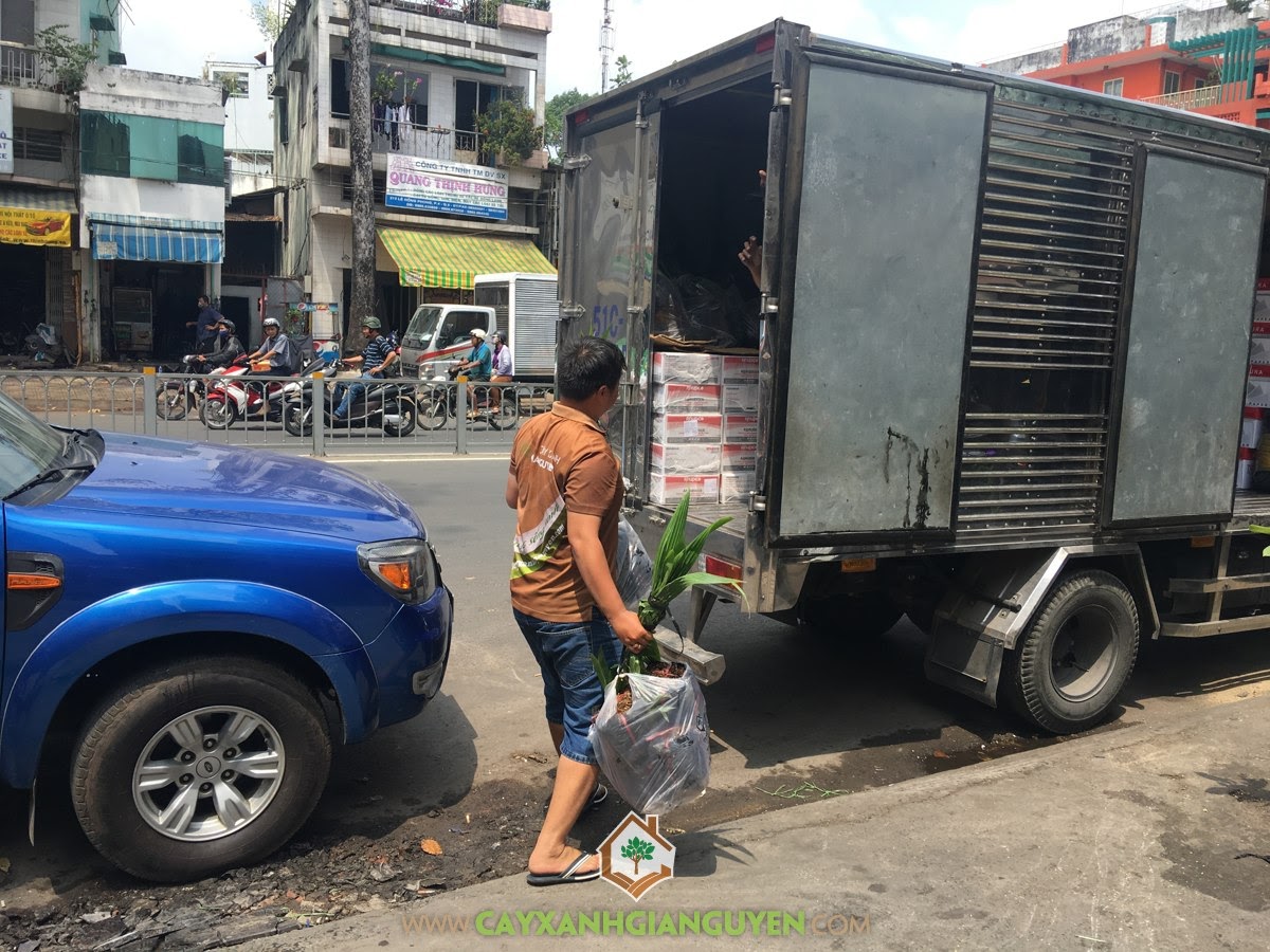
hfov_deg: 61.7
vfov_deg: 48.2
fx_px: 1064
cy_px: 476
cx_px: 635
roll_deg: -3.2
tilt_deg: -7.0
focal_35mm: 29
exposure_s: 1/680
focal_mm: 4.15
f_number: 2.2
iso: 25
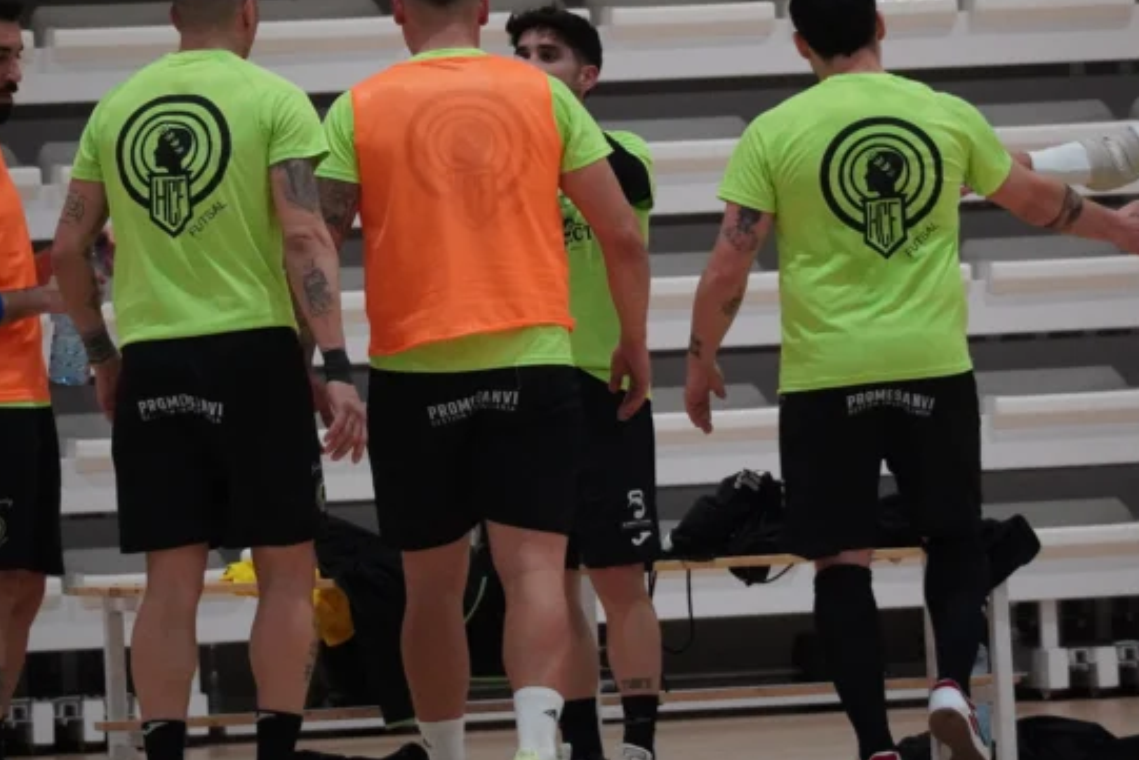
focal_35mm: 411
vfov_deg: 3.3
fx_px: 12997
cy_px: 251
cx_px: 606
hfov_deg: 5.0
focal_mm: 193
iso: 6400
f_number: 5.6
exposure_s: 1/640
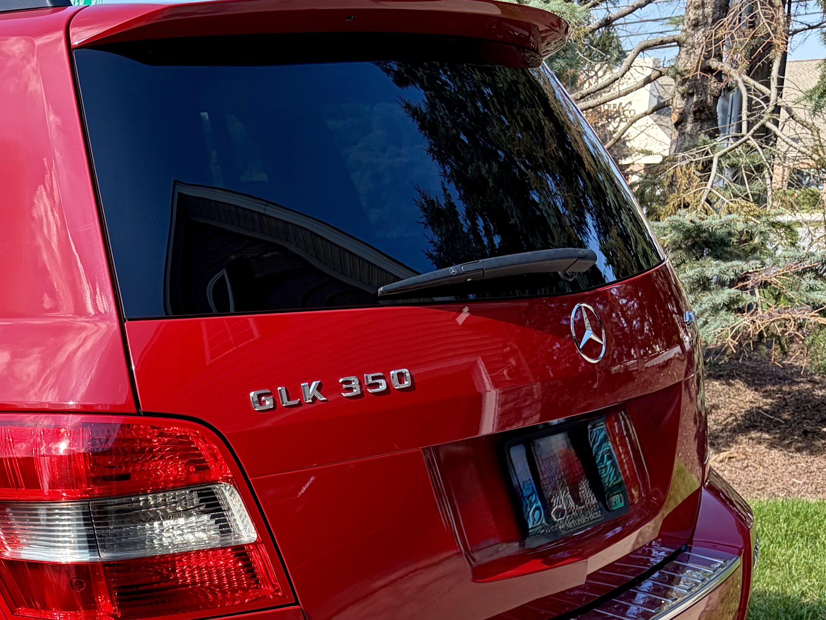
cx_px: -49
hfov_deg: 30.7
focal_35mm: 57
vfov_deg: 25.0
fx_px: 1360
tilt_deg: -13.0
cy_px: 535
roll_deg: +1.7
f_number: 1.6
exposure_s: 1/973
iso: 50
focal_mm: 5.96
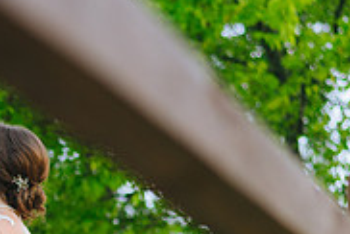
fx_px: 1548
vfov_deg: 8.6
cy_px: 271
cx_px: 23
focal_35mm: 159
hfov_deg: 12.8
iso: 640
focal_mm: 50
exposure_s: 1/800
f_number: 2.2
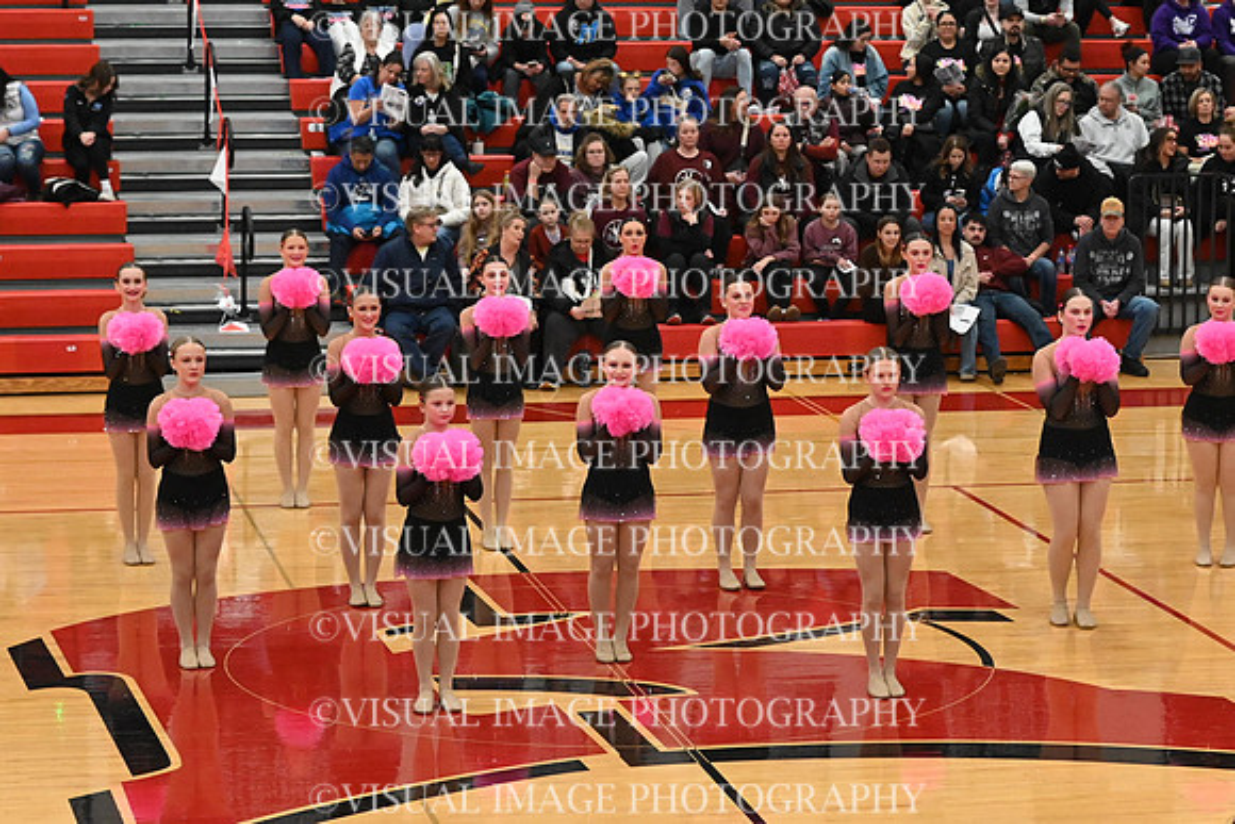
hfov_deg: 19.5
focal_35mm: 105
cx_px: 618
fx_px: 3603
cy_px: 412
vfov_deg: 13.0
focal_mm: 70
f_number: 4
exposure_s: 1/400
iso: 8000
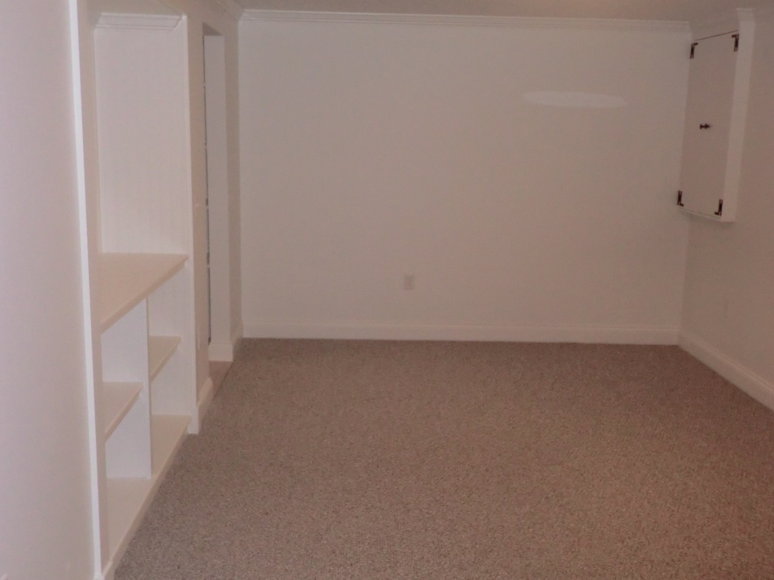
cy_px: 290
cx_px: 387
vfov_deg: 37.7
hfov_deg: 49.0
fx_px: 850
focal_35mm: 38
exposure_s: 1/60
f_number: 3.9
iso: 400
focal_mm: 6.9
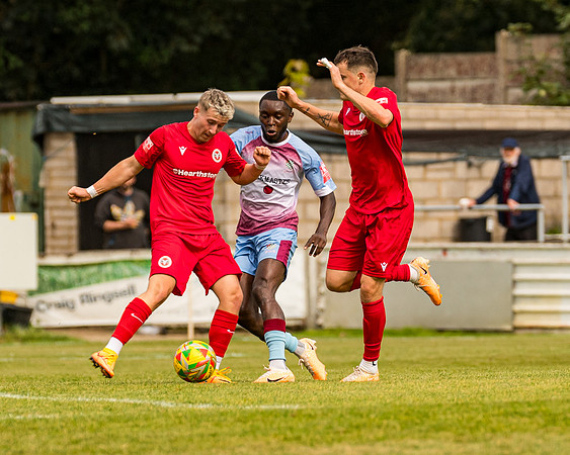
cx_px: 228
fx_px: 10616
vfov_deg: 2.5
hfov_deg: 3.1
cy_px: 296
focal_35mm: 630
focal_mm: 240
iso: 640
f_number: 4
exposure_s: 1/3200
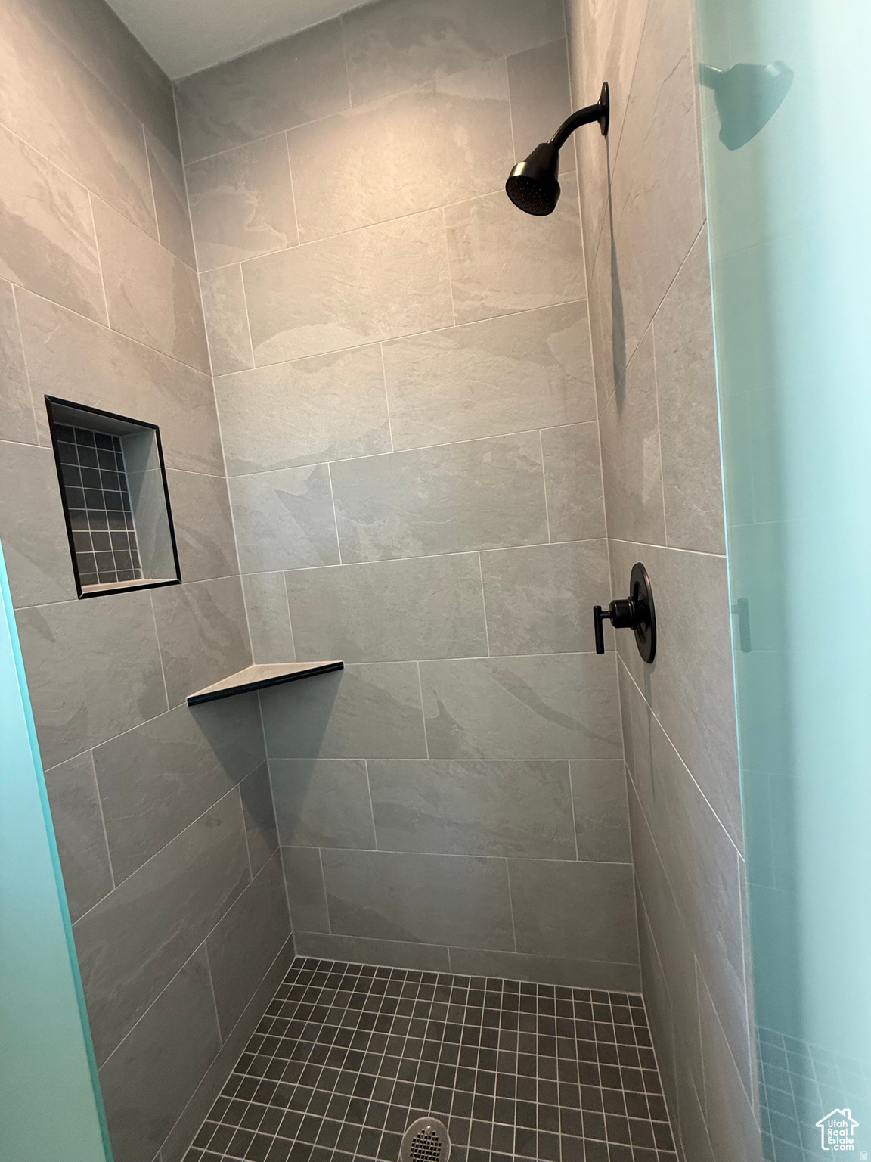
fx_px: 470
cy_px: 581
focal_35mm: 14
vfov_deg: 102.1
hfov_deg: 85.7
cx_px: 436
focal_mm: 2.22
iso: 250
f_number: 2.2
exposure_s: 1/60
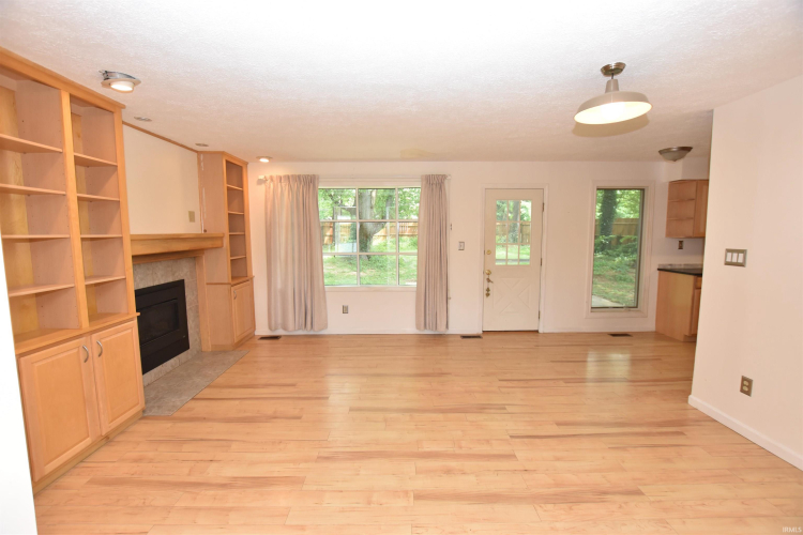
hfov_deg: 100.4
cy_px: 268
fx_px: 335
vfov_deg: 77.3
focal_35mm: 15
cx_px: 402
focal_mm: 10
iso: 800
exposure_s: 1/200
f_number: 5
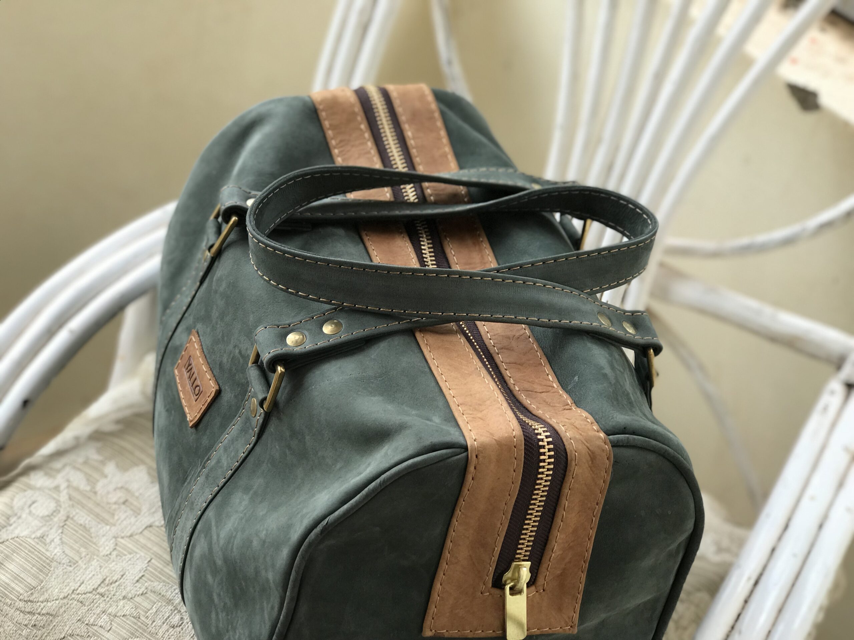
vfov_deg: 25.7
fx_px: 1406
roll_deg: -9.7
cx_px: 427
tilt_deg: -42.1
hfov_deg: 33.8
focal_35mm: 57
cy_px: 320
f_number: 2.8
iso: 25
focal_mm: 6.6
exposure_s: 1/100
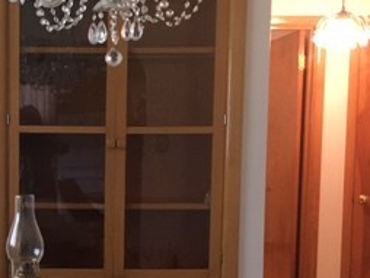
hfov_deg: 25.6
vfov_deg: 20.1
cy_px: 205
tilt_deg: -6.9
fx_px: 781
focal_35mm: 73
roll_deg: -0.2
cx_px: 16
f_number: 2.2
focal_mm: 4.15
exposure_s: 1/30
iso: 125
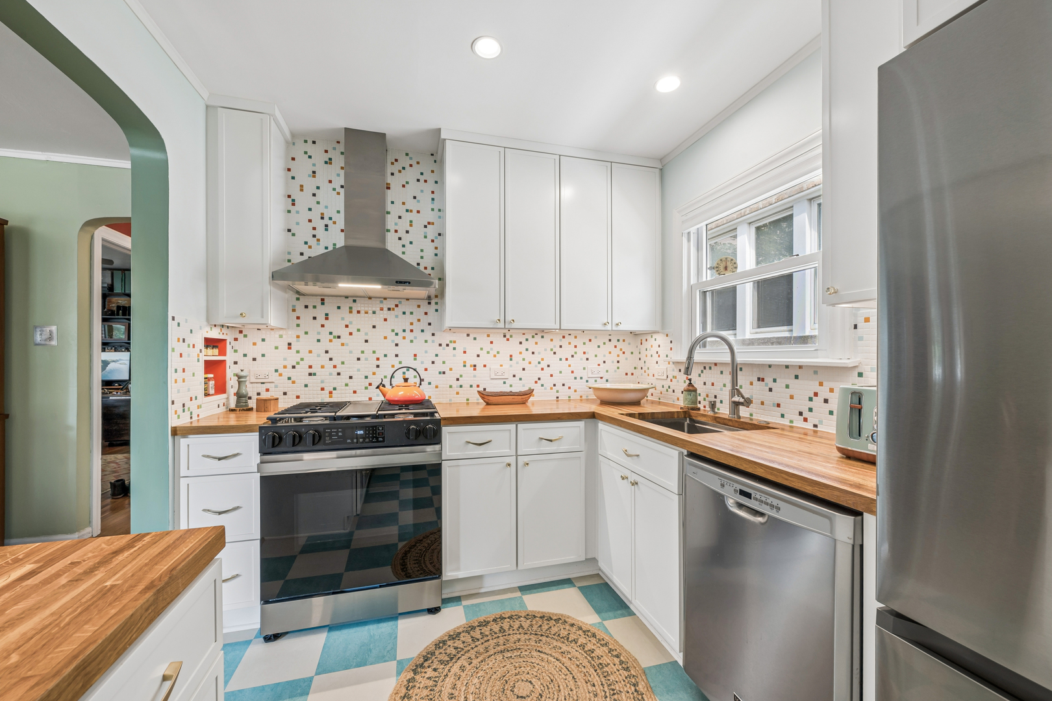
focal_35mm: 14
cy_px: 350
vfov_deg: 81.2
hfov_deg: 104.3
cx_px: 526
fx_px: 409
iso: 200
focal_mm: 14
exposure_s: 1/30
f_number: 11
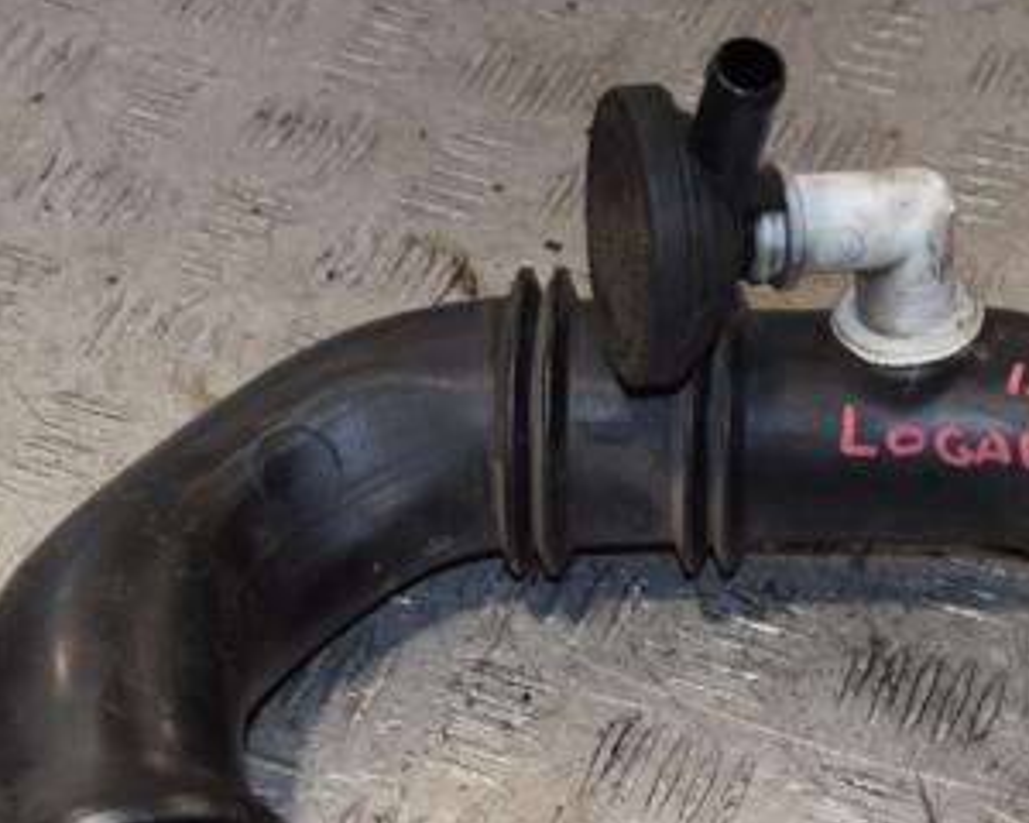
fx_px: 3259
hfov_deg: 17.9
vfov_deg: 14.4
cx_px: 580
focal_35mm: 107
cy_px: 586
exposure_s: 1/200
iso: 800
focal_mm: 38
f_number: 6.3
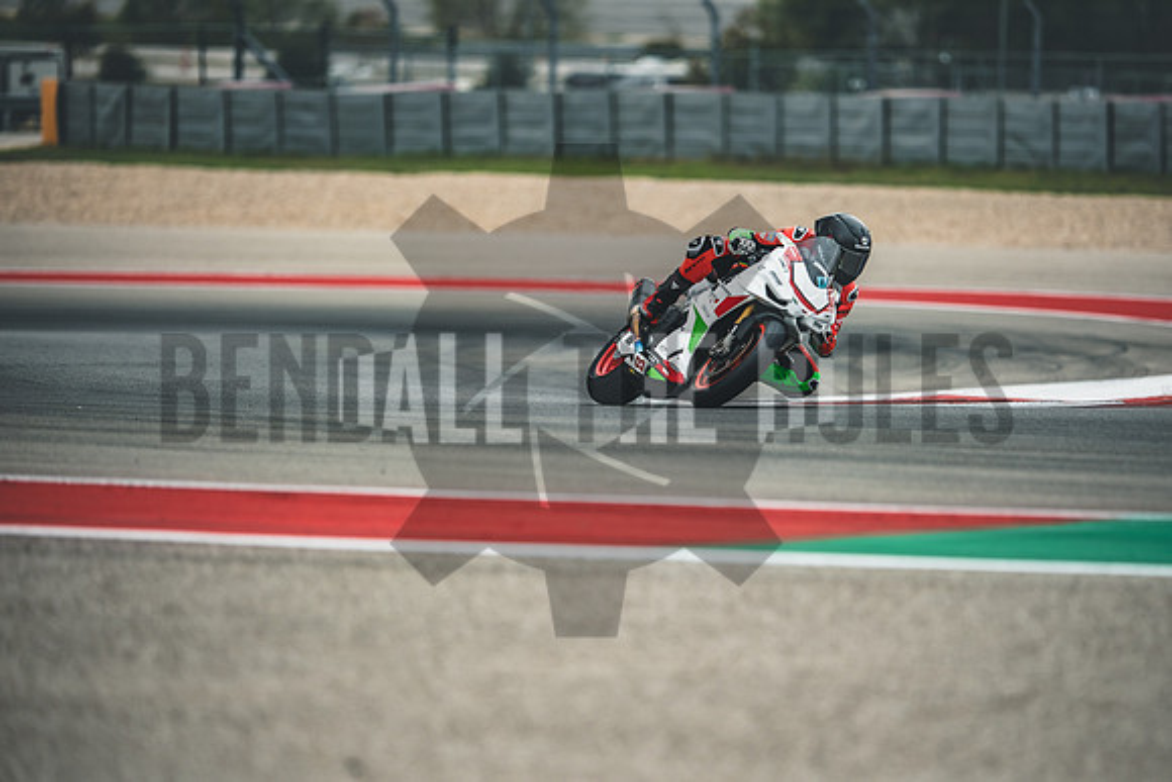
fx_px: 9768
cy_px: 391
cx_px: 586
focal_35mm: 300
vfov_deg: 4.6
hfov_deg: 6.9
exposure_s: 1/1600
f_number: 2
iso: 200
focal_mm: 200
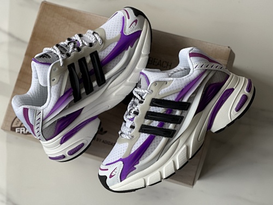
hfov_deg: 30.3
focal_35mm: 64
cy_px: 102
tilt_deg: -79.0
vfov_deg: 22.9
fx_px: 505
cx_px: 136
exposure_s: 1/121
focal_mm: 7.5
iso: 64
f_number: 2.2
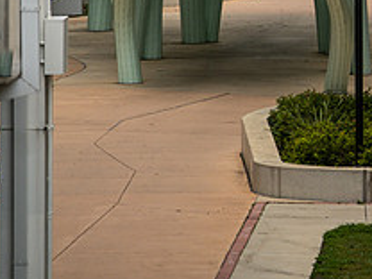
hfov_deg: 4.2
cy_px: -79
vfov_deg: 3.2
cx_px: 229
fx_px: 5019
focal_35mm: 467
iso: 640
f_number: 5.6
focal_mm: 150
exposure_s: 1/2000
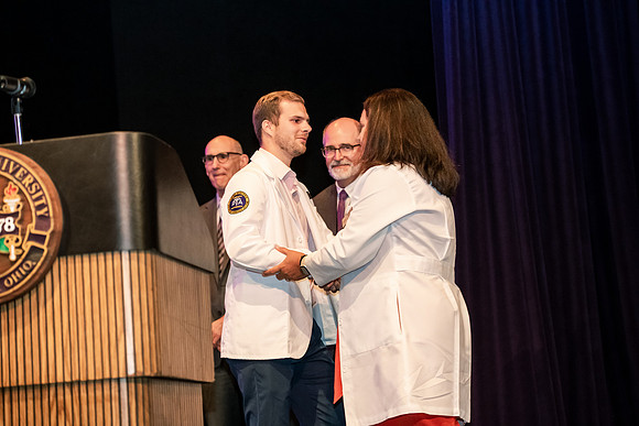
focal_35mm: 86
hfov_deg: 23.6
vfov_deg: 15.9
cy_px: 213
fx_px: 1527
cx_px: 320
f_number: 3.5
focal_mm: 86
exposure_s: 1/200
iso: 3200
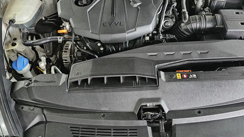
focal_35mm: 35
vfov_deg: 33.6
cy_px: 55
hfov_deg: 56.4
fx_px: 226
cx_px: 139
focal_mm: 5.4
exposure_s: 1/60
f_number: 1.8
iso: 640
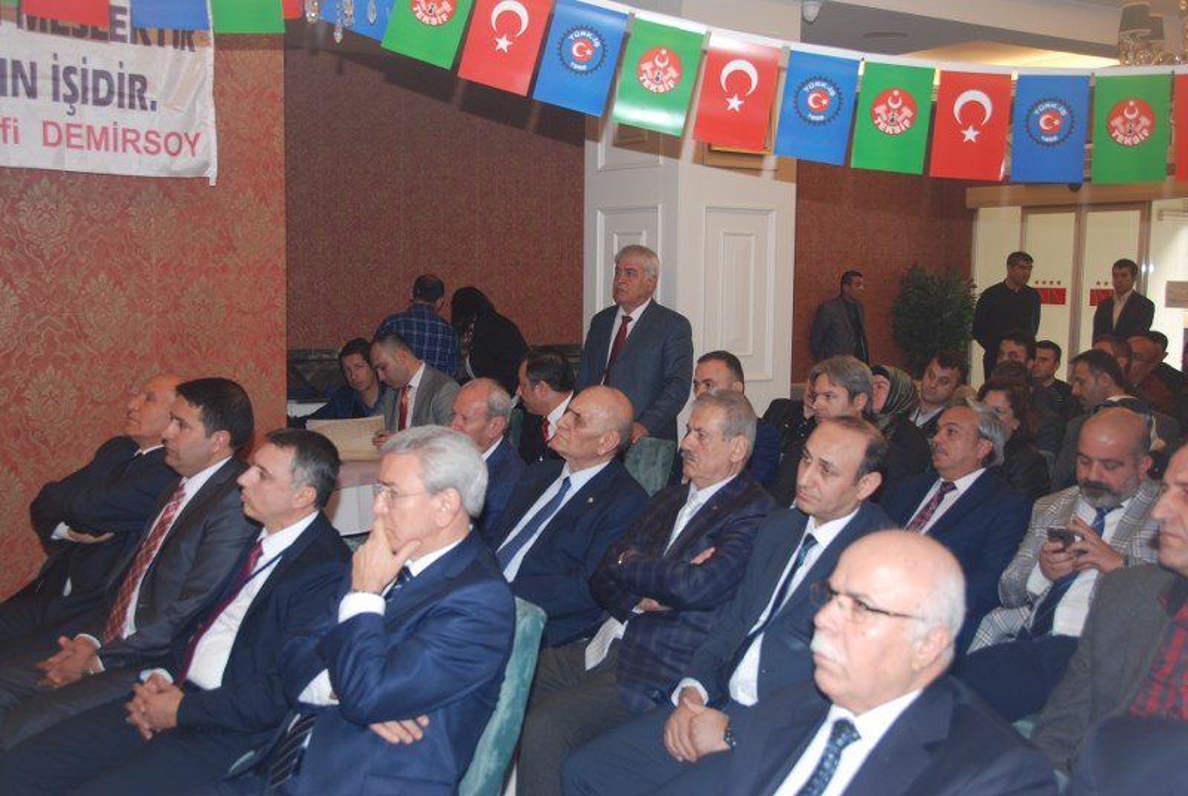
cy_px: 398
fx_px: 1289
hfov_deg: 49.5
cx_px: 594
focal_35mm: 39
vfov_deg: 34.3
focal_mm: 26
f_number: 4
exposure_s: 1/60
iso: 200
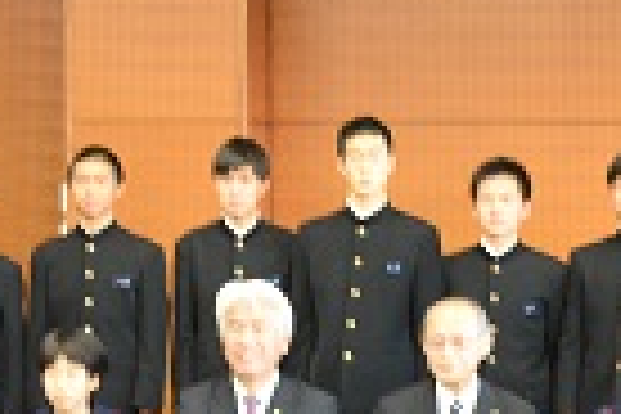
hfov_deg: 20.8
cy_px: 320
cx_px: 369
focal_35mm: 98
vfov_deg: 13.9
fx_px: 1690
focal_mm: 30
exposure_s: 1/6
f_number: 5.6
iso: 1000
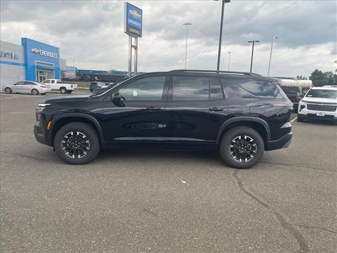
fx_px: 253
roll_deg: -3.2
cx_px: 168
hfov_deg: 67.3
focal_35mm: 26
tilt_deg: -8.5
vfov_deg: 53.1
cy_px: 126
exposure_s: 1/537
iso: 32
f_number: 1.6
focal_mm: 4.2
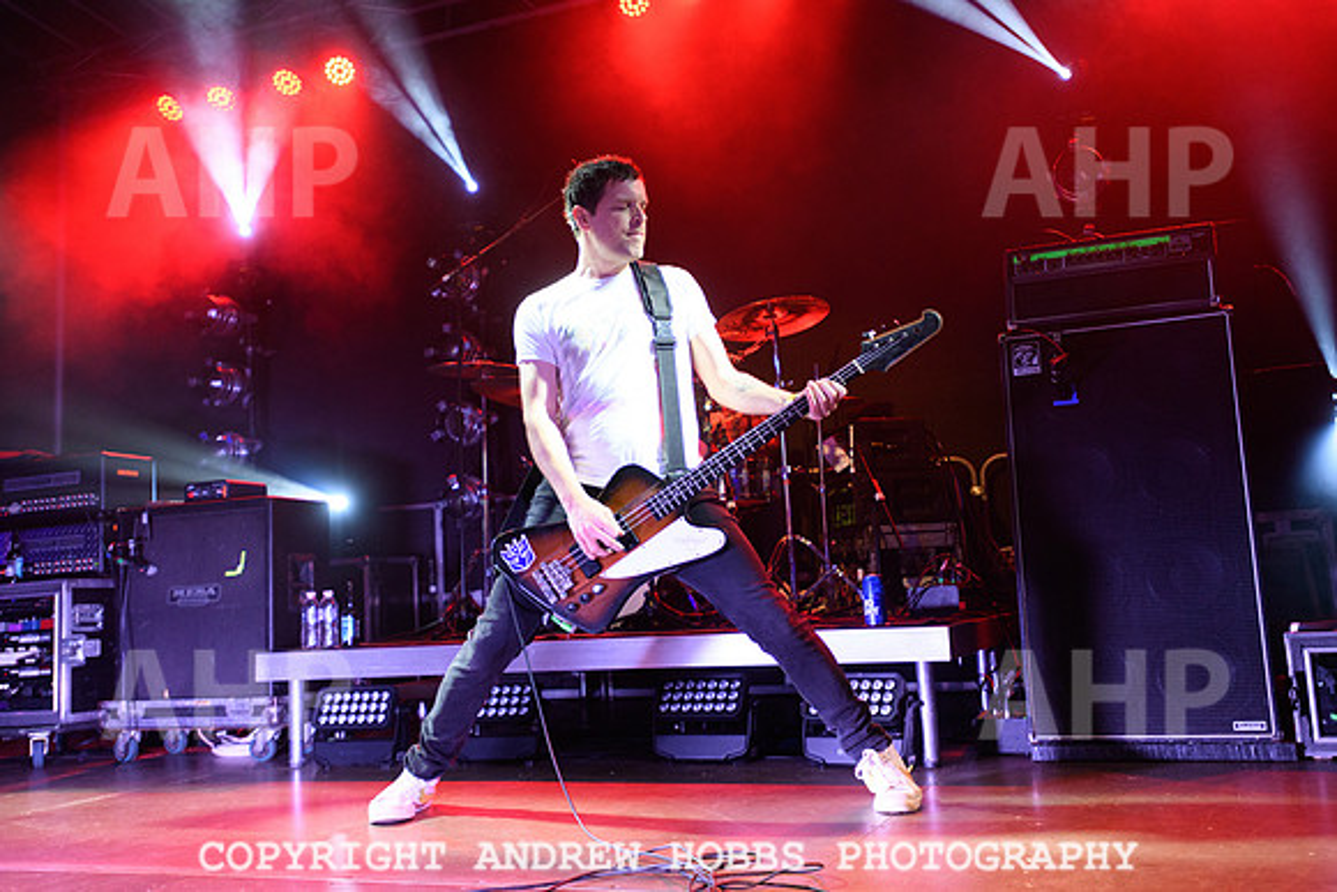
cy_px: 446
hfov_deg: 54.4
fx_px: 1300
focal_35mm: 35
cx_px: 668
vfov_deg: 37.9
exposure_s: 1/640
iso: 2000
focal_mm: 35
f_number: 2.8
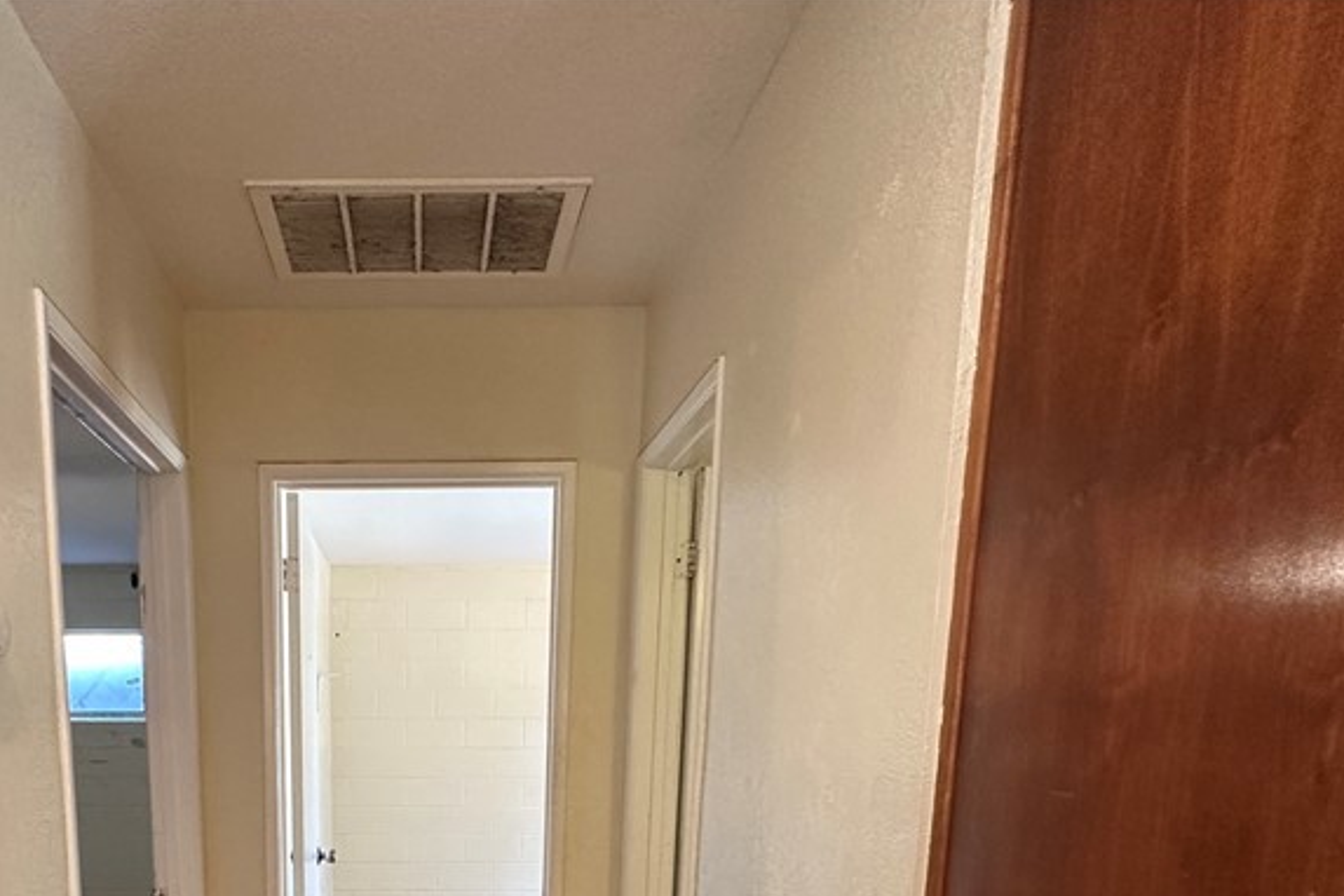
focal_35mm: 26
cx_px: 408
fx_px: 971
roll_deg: +0.3
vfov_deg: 42.7
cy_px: 896
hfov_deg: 66.8
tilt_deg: -10.2
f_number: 2.2
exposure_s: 1/60
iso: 250
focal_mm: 2.22
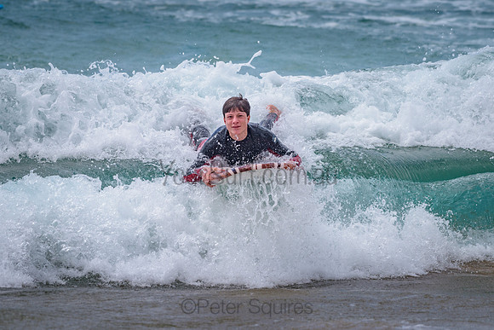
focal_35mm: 356
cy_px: 128
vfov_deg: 3.9
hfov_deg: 5.8
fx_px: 4879
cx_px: 252
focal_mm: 290
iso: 140
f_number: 5.6
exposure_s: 1/2000
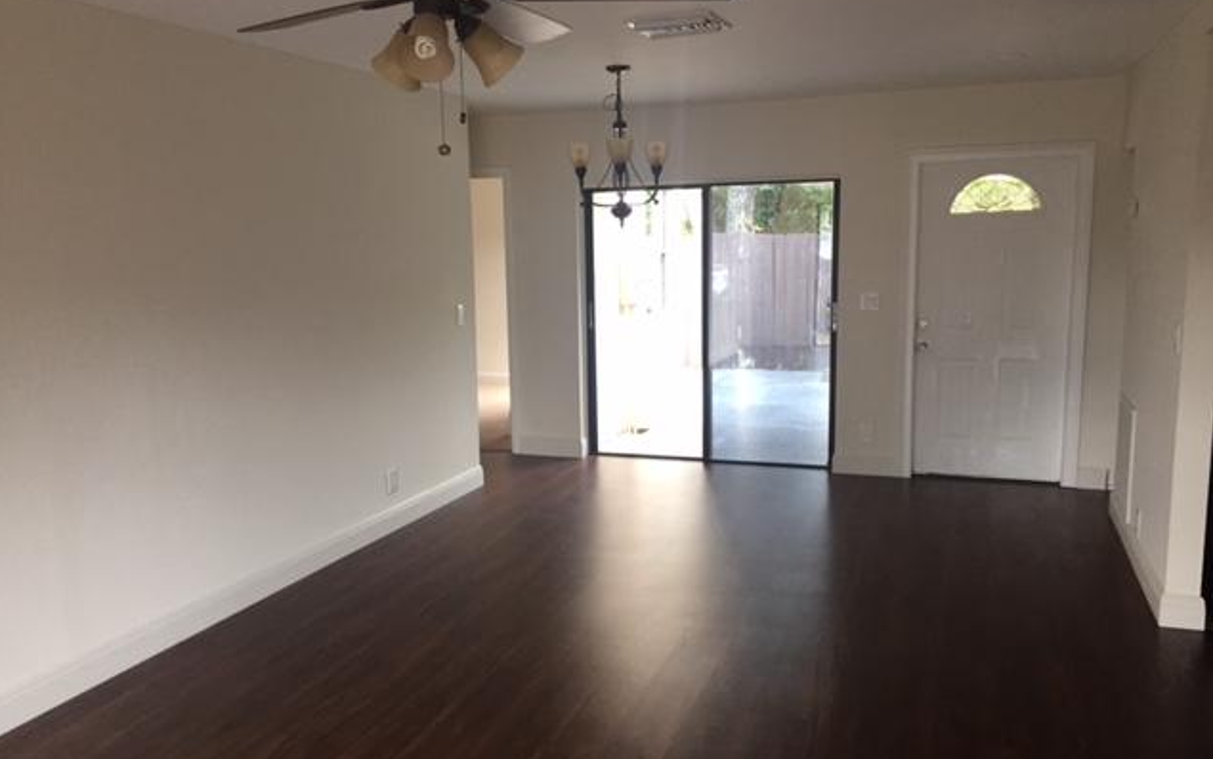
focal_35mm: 31
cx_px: 604
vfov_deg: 40.6
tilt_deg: -8.3
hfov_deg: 61.2
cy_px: 401
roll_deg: +0.1
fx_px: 1025
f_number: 2.2
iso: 50
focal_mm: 4.15
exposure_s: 1/30
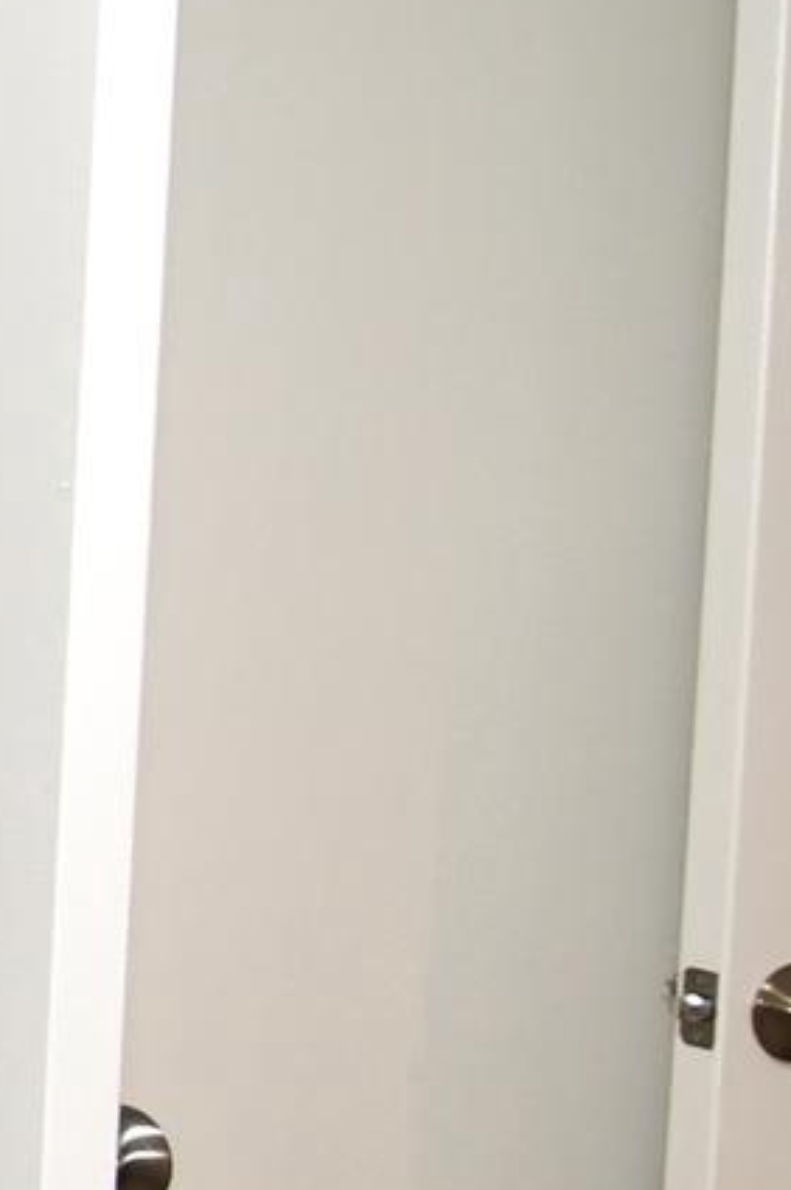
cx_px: -1837
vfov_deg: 23.2
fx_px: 2872
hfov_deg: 9.9
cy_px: 846
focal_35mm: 87
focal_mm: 12
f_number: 4
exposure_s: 1/60
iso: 450
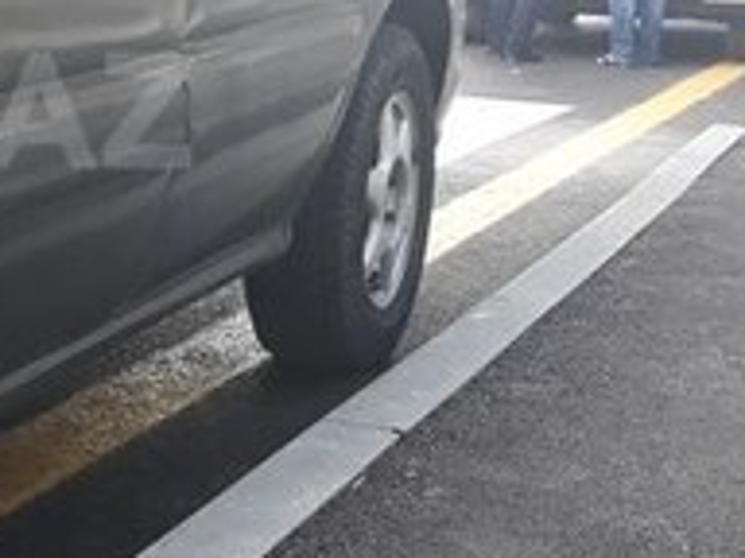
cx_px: -206
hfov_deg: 19.5
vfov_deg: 15.8
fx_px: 2002
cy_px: 110
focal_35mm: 93
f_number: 1.7
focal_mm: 3.71
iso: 80
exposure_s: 1/50
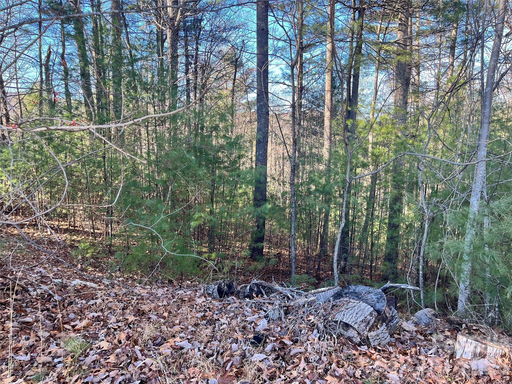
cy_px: 192
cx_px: 256
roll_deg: -0.6
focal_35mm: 26
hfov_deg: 67.3
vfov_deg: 53.1
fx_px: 385
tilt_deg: -9.1
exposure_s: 1/164
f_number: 1.6
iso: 50
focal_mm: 5.1
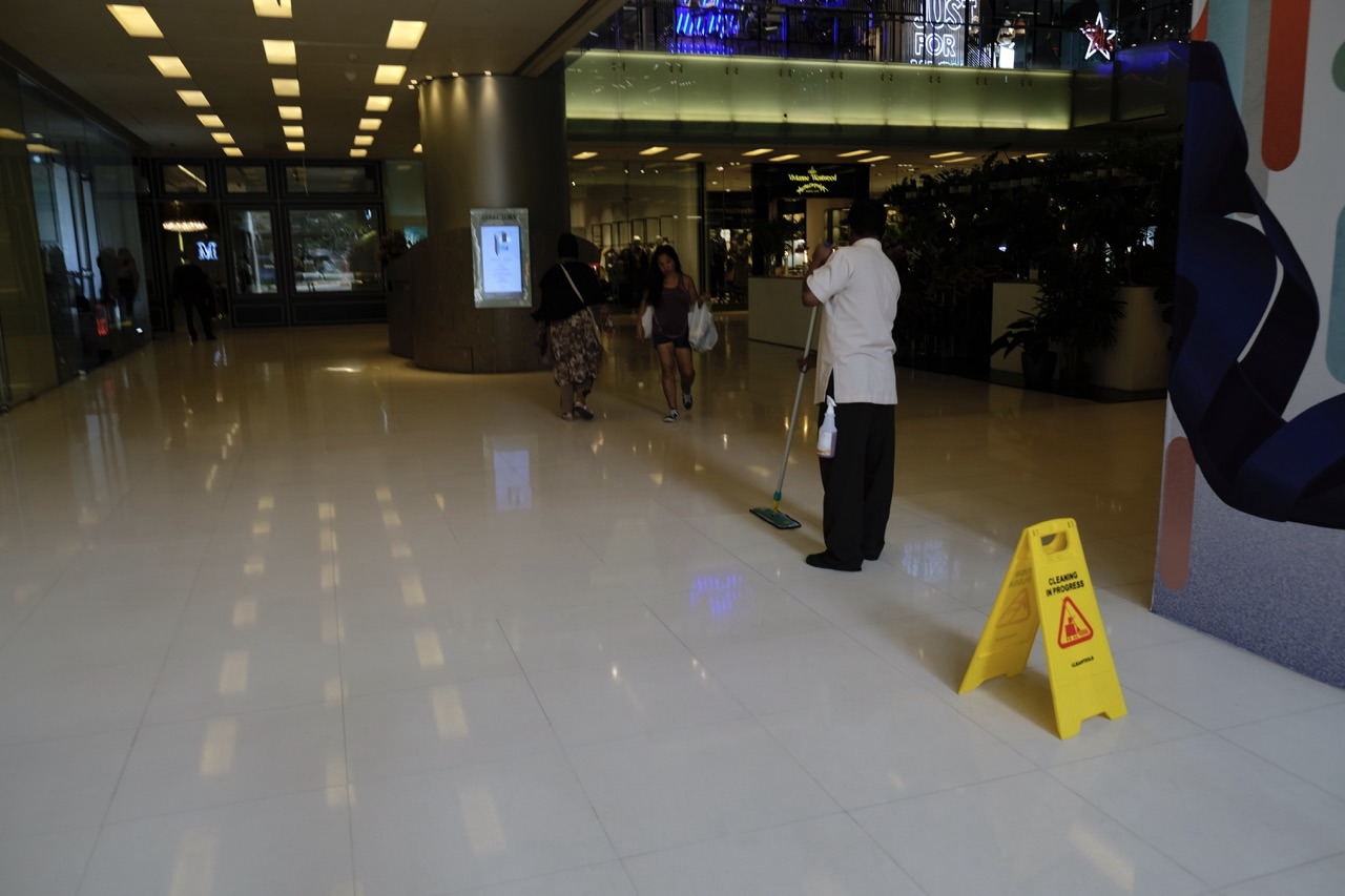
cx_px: 672
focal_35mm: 27
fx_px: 1009
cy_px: 448
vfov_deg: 47.9
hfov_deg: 67.4
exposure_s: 1/70
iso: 200
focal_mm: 18
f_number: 3.6
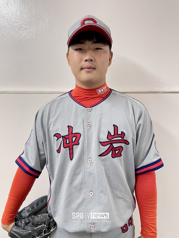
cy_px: 119
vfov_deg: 67.3
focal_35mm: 26
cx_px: 90
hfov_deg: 53.1
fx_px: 179
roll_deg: +0.0
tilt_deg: -8.0
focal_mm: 4.2
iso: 125
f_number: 1.6
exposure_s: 1/60
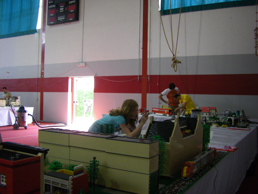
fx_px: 283
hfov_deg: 49.0
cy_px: 97
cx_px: 129
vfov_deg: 37.7
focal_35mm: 38
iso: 320
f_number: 3.5
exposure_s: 1/50
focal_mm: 6.3
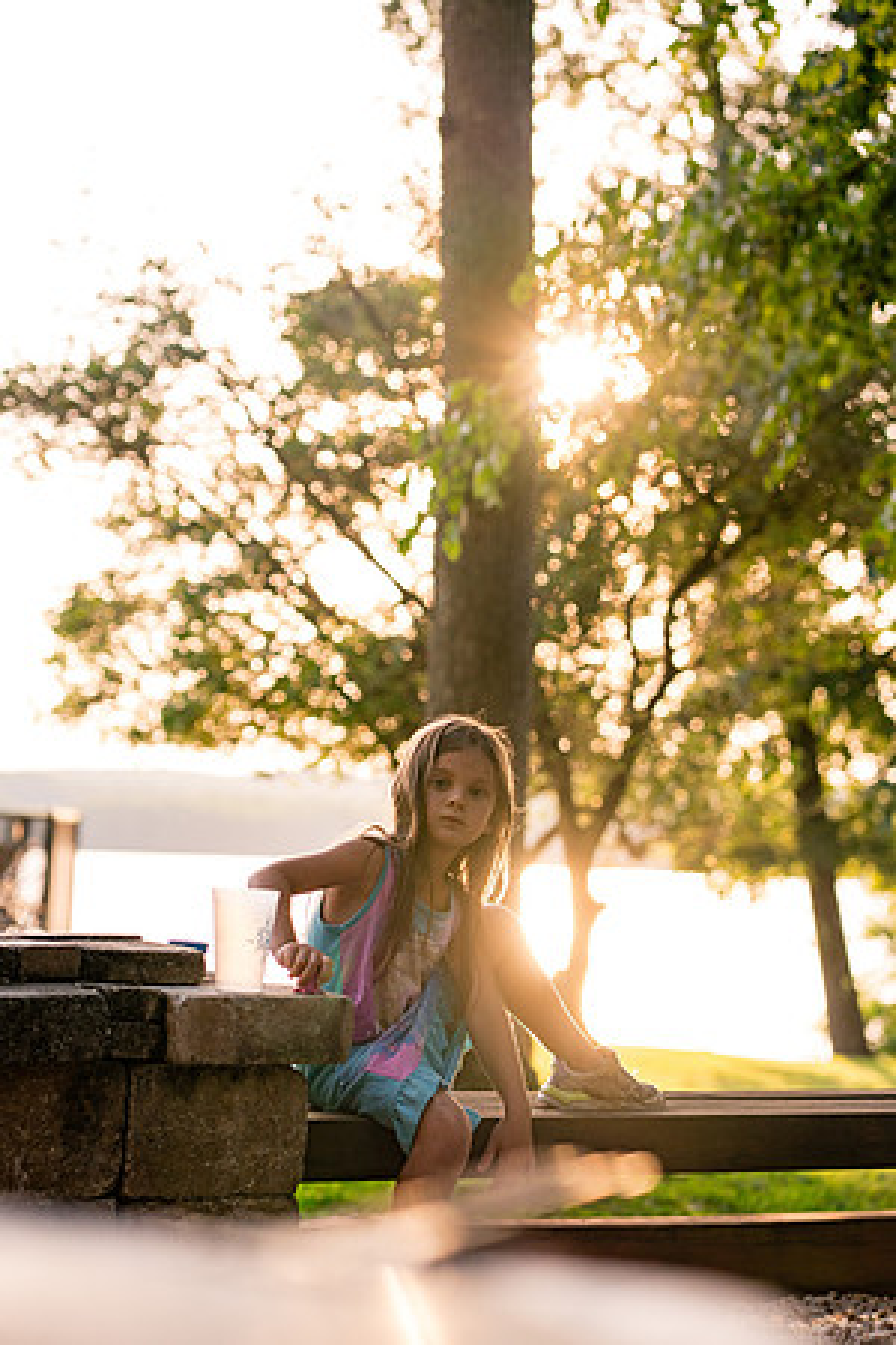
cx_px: 448
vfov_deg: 23.9
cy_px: 672
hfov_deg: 16.1
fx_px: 3173
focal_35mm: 85
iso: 1000
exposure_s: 1/1250
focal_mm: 85
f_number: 3.5
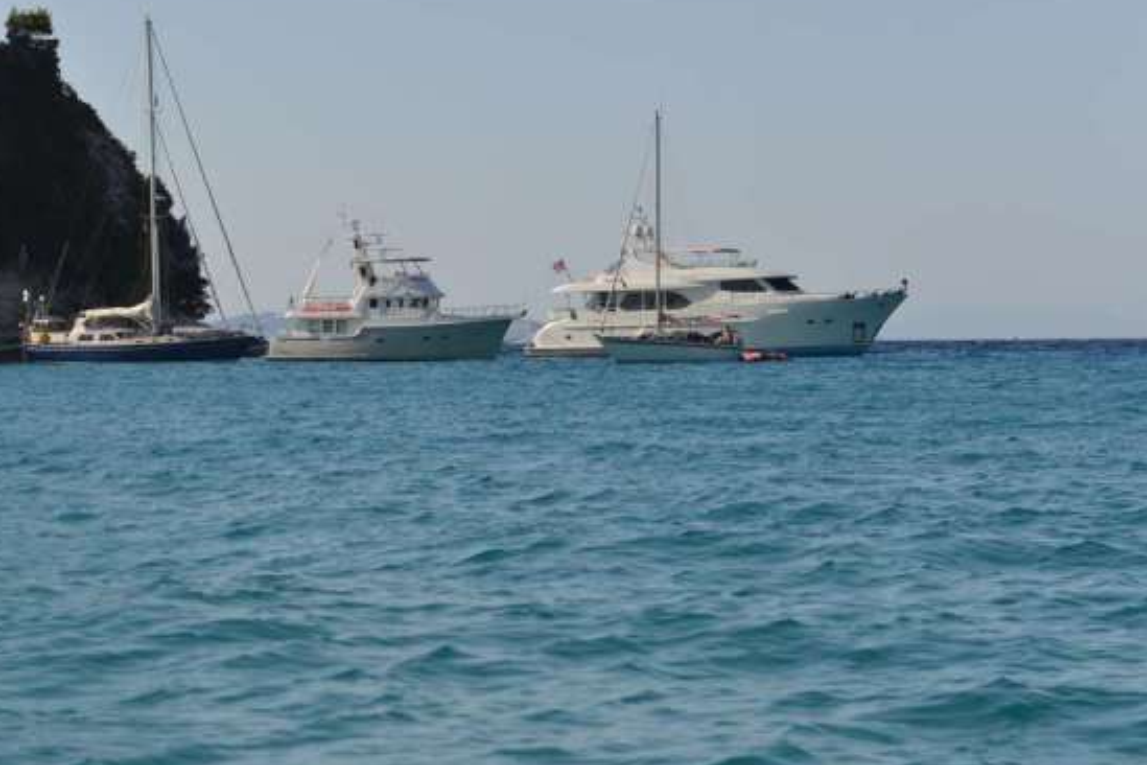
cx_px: 387
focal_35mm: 102
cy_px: 259
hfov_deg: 20.0
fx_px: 3250
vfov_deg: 13.4
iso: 125
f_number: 8
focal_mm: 70
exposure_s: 1/250
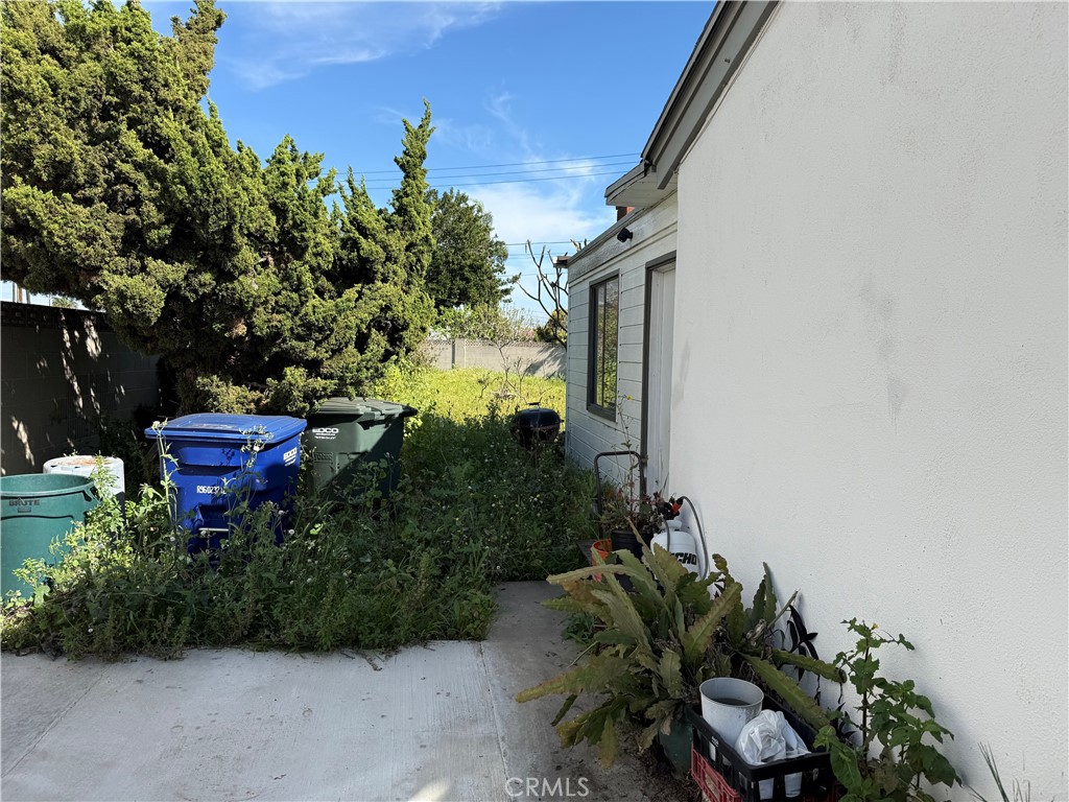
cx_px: 534
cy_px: 401
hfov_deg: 71.6
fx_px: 741
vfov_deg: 56.8
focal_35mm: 24
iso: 80
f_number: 1.78
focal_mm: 6.76
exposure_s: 1/2907
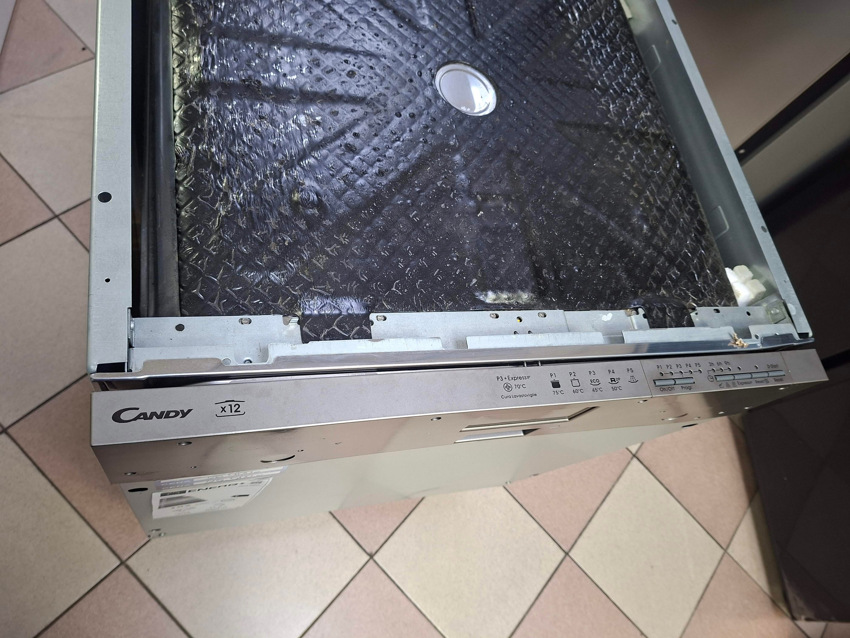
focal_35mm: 23
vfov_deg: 58.9
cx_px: 425
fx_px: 565
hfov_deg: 73.9
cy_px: 319
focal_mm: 5.54
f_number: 1.8
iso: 250
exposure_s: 1/33
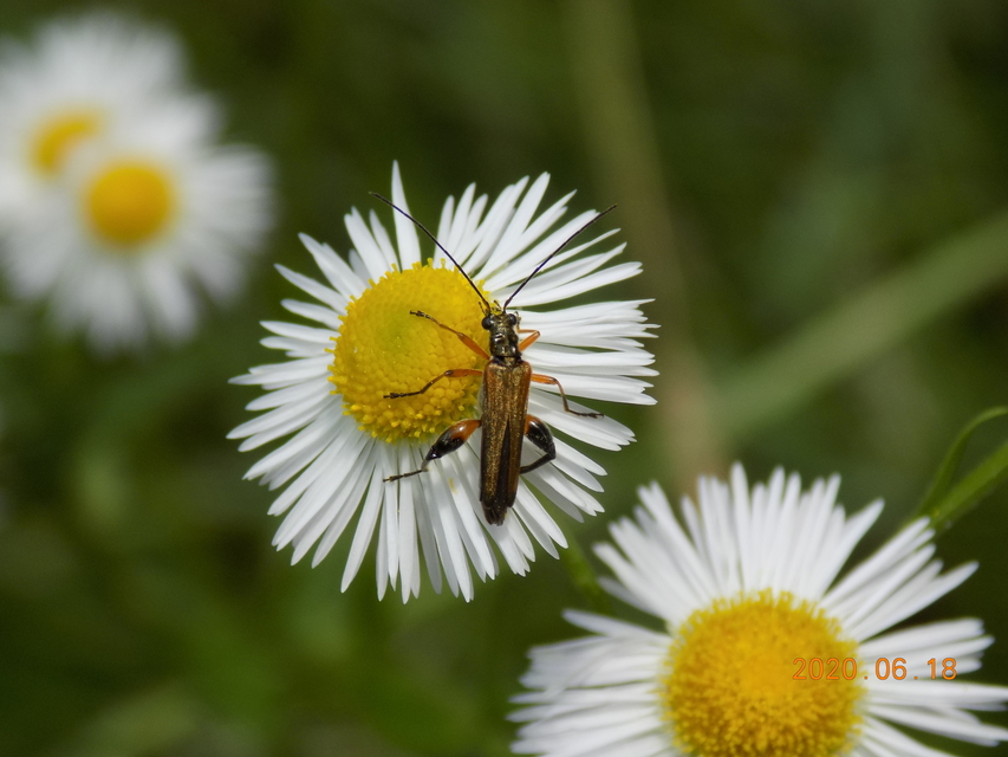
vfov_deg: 12.6
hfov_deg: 16.7
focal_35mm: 118
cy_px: 378
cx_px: 504
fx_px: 3437
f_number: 4.8
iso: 80
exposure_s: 1/400
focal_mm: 20.9
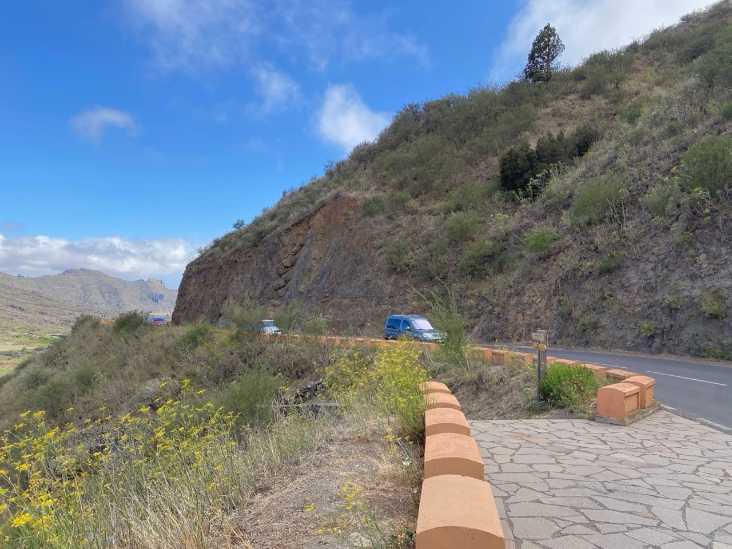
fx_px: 550
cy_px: 274
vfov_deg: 53.1
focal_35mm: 26
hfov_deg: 67.3
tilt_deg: -0.2
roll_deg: -2.3
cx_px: 366
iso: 32
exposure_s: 1/1585
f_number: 1.8
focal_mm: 4.25
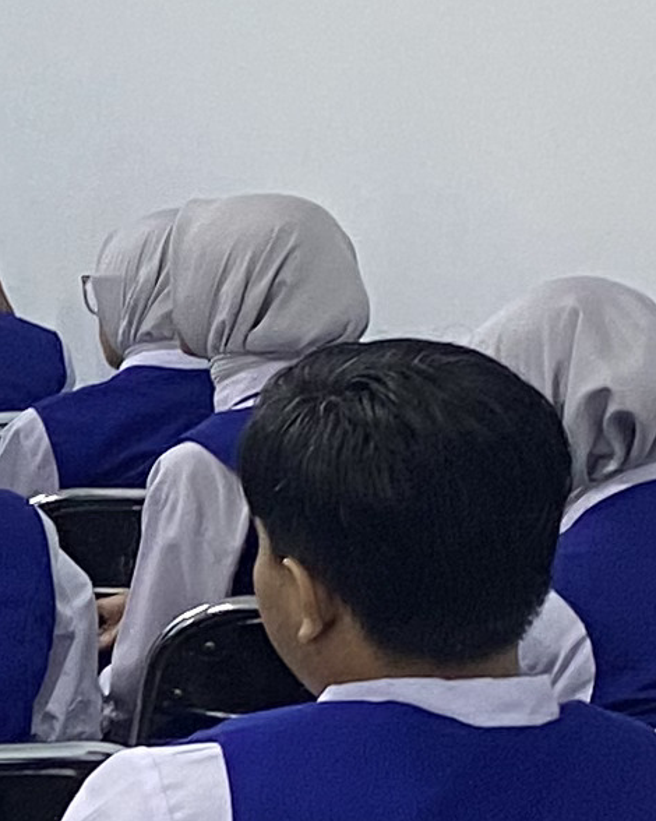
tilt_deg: -5.6
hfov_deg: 7.8
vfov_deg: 11.1
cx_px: -1263
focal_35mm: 174
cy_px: 532
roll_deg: +1.8
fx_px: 4225
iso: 100
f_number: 1.8
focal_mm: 4.25
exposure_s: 1/60
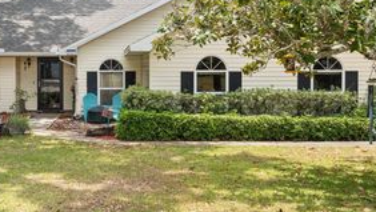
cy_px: 74
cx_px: 123
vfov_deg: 23.0
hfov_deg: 39.3
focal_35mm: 52
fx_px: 519
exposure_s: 1/60
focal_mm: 28
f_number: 8
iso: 100
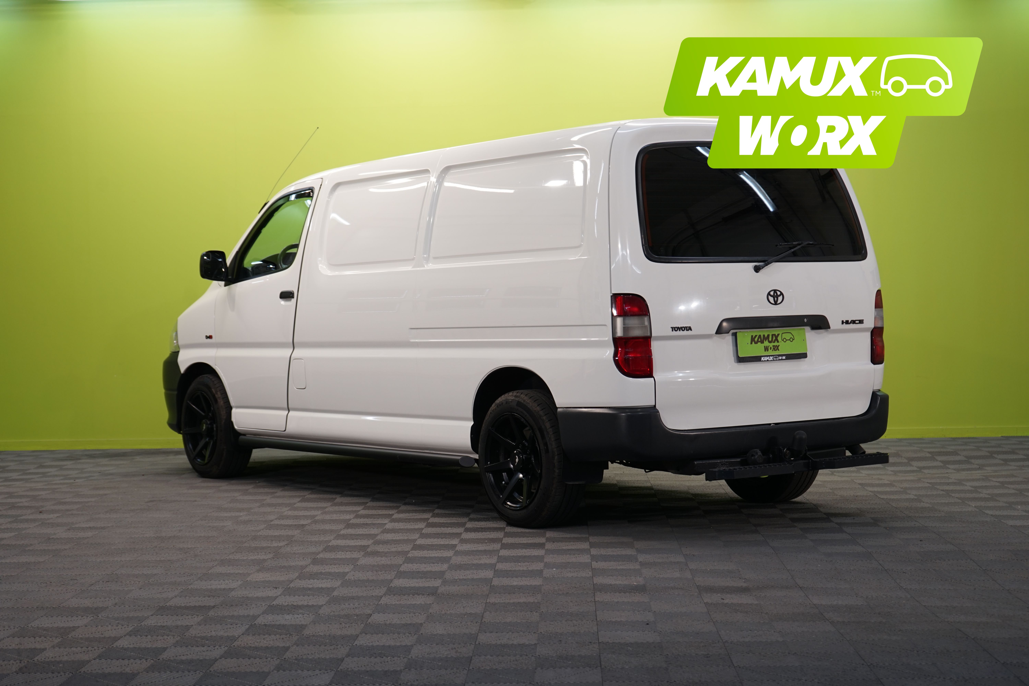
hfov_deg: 32.9
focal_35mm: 61
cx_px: 514
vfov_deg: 22.3
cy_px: 343
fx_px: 1743
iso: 250
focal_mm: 61
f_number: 5.6
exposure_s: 1/30
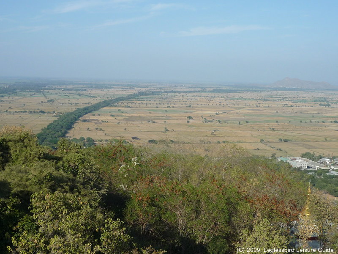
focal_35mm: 55
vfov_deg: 26.6
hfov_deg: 34.9
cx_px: 169
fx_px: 537
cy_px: 127
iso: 100
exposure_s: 1/800
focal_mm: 6.8
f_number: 4.5
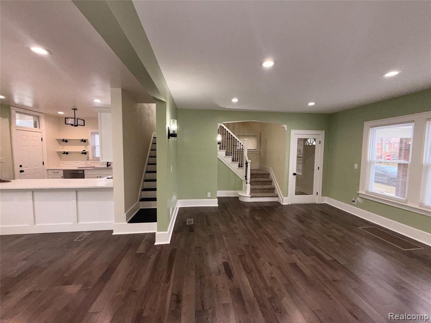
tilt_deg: -3.1
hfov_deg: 102.1
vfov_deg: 85.7
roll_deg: -0.4
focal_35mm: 14
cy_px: 162
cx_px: 216
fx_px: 174
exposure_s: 1/120
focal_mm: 2.22
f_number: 2.2
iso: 160
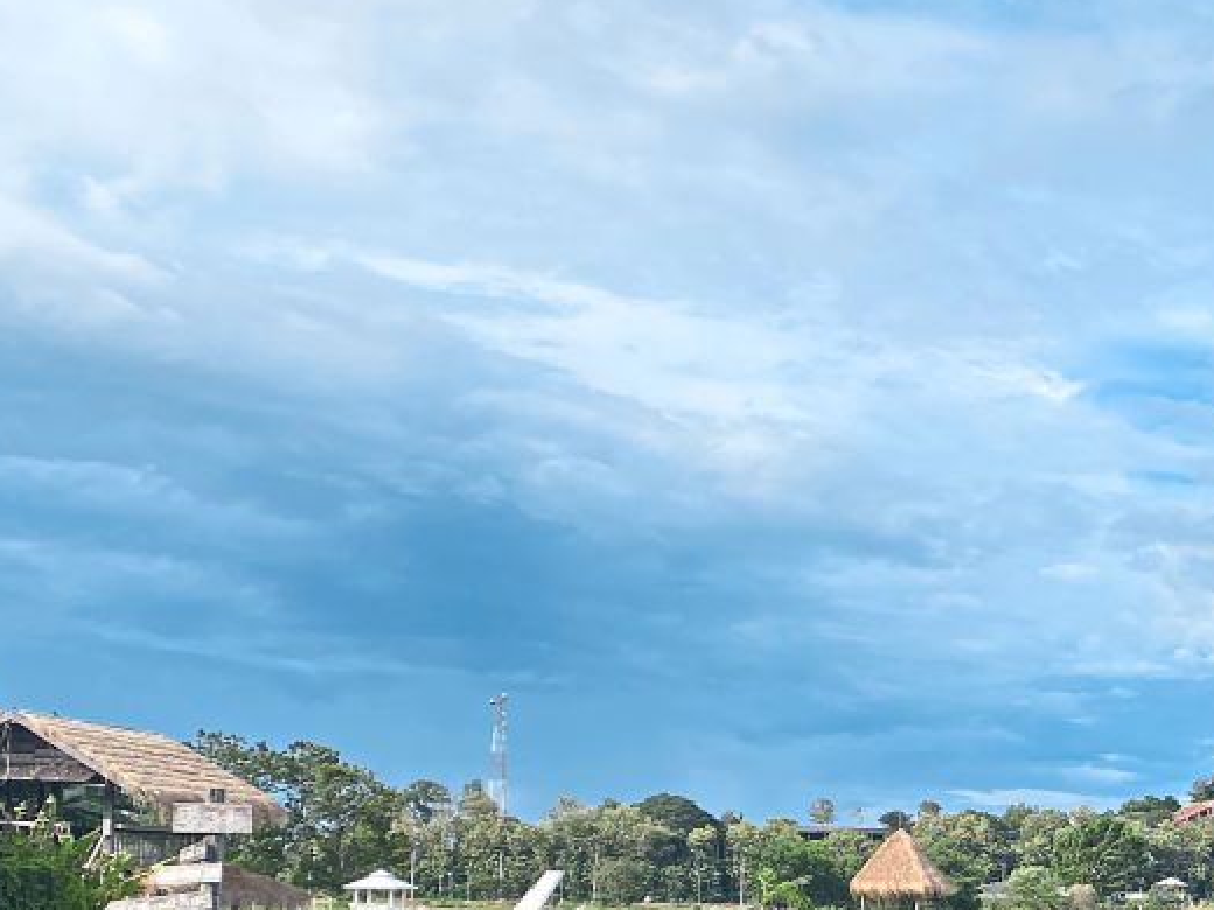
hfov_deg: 28.5
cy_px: 847
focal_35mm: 62
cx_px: 1314
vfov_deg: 23.0
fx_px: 2174
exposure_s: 1/3497
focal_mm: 4.25
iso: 32
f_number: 1.8
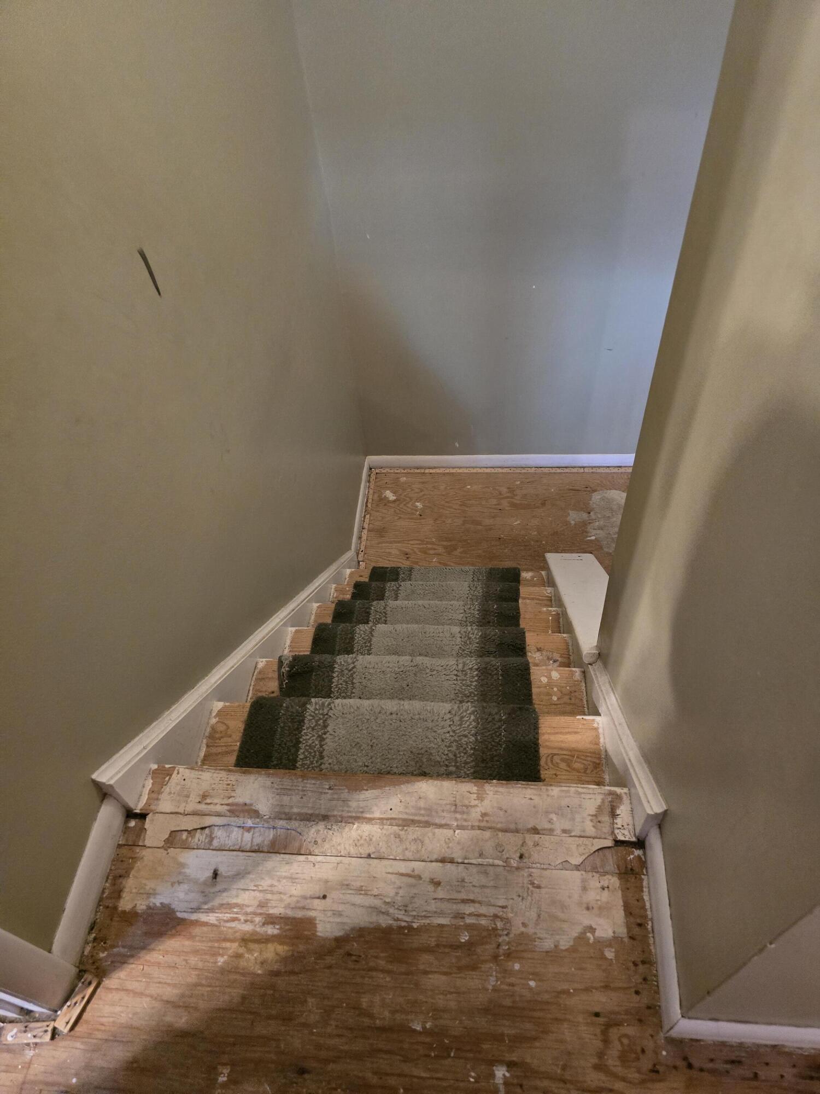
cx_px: 410
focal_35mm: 23
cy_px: 547
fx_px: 726
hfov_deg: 58.9
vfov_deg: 73.9
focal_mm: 6.3
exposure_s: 1/60
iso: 1600
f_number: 1.7
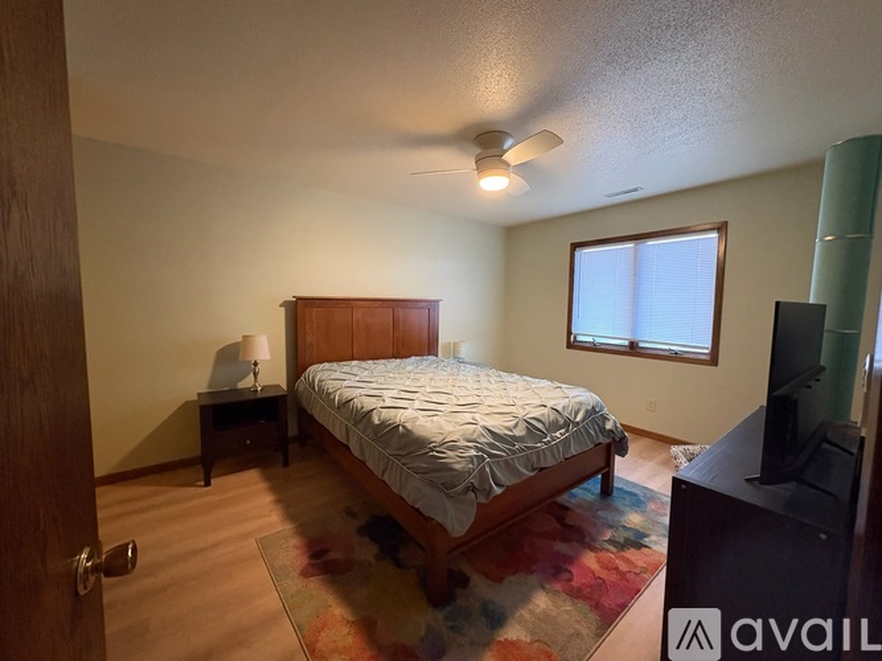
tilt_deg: -4.9
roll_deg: -0.8
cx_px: 441
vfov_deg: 85.7
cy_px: 330
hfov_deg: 102.1
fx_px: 357
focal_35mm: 14
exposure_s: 1/60
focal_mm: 2.22
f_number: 2.2
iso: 800
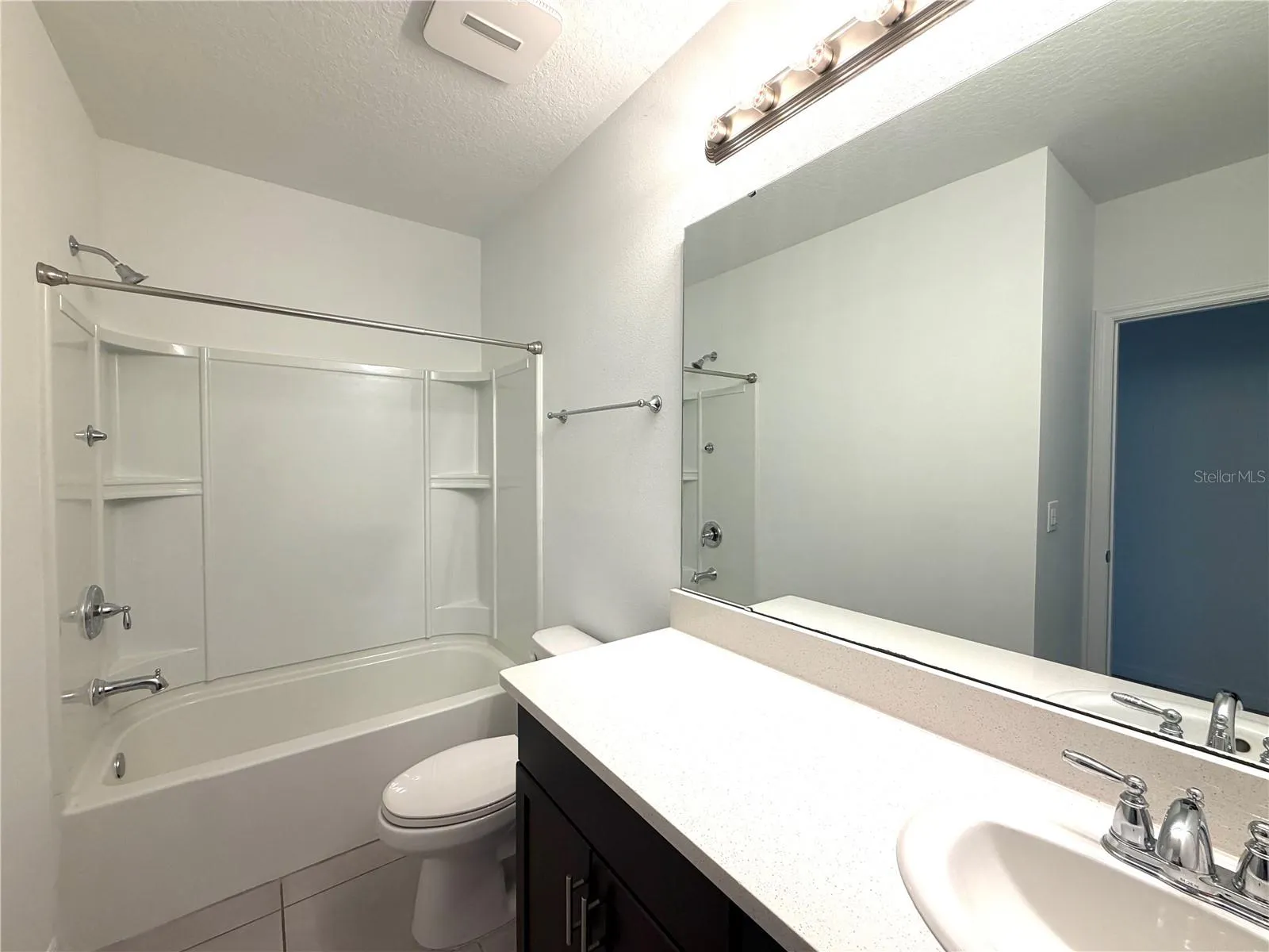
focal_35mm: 14
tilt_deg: -1.2
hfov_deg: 102.1
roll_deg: -0.3
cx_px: 634
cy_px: 476
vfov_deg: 85.7
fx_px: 513
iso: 100
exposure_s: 1/120
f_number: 2.2
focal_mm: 2.22
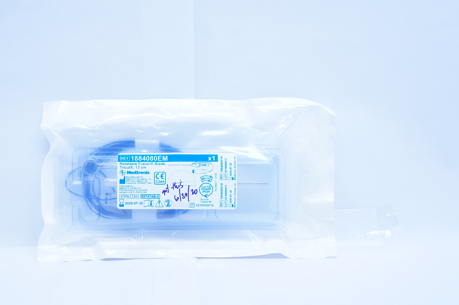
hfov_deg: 50.5
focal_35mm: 38
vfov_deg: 34.9
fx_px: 484
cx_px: 187
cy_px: 178
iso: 800
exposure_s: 1/200
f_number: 4.5
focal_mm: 20
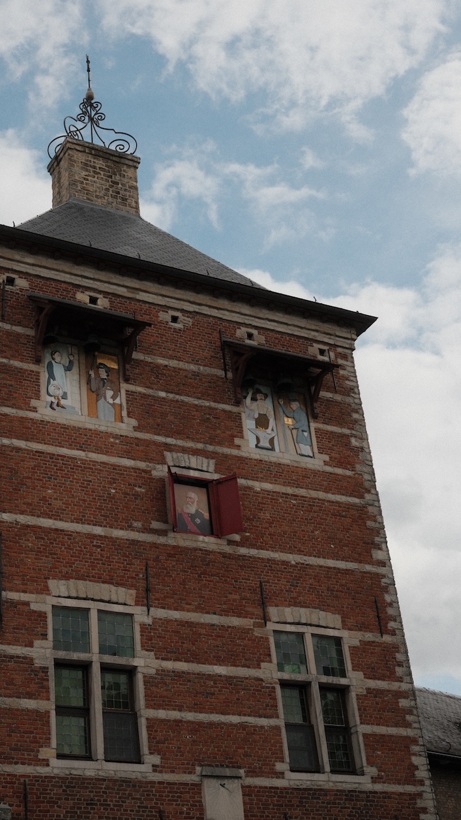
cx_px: 137
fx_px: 1217
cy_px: 409
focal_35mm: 56
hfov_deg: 21.3
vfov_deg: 37.2
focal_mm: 23
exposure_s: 1/10000
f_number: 2.8
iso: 500
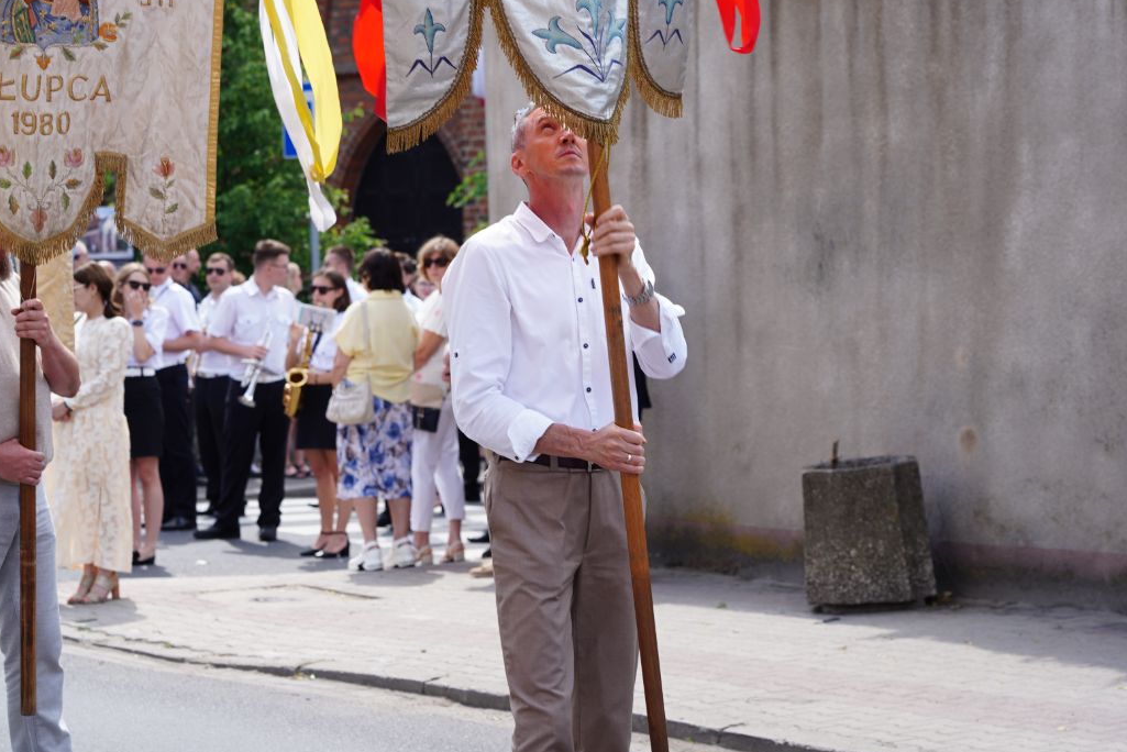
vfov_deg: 11.1
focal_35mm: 123
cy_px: 304
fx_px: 3851
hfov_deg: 16.6
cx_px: 453
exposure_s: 1/125
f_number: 5.6
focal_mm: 97
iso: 100
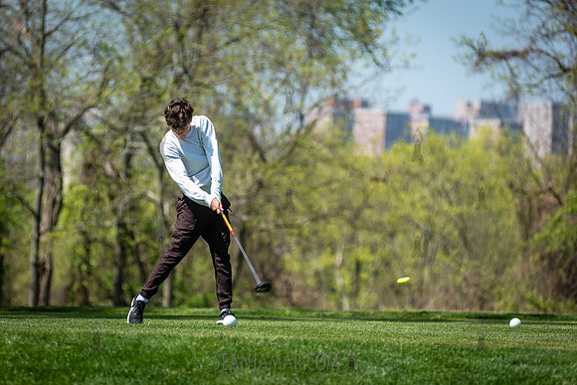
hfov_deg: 9.0
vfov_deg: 6.0
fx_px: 3674
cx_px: 247
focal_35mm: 229
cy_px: 170
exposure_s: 1/1250
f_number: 3.5
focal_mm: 200
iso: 100
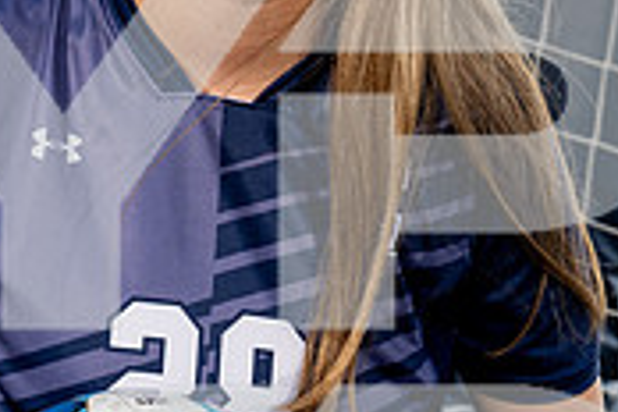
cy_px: 144
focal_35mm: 153
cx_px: 210
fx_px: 2626
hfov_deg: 13.4
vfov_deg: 9.0
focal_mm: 46
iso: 100
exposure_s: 1/250
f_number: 8
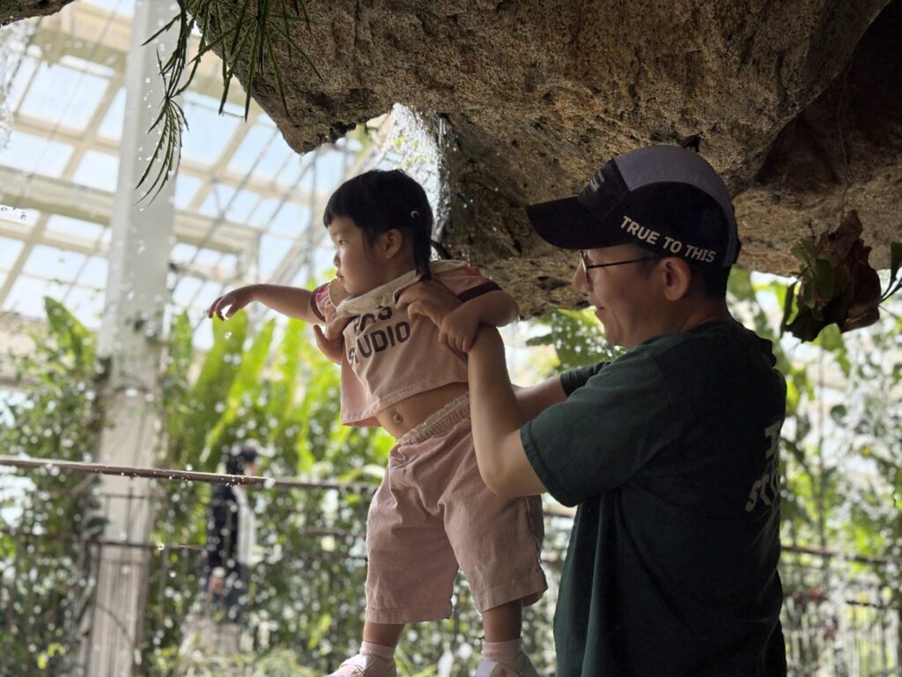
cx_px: 451
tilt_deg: +16.2
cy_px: 338
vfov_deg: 28.0
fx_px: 1355
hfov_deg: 36.8
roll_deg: -2.1
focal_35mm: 52
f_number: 1.6
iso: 32
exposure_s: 1/1422
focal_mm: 5.96
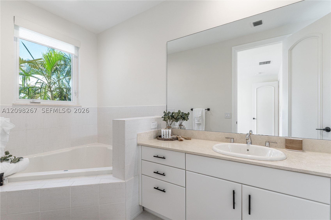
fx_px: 147
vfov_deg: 73.7
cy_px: 110
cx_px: 166
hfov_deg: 96.7
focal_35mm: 16
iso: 100
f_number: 8
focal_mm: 16
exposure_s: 1/13
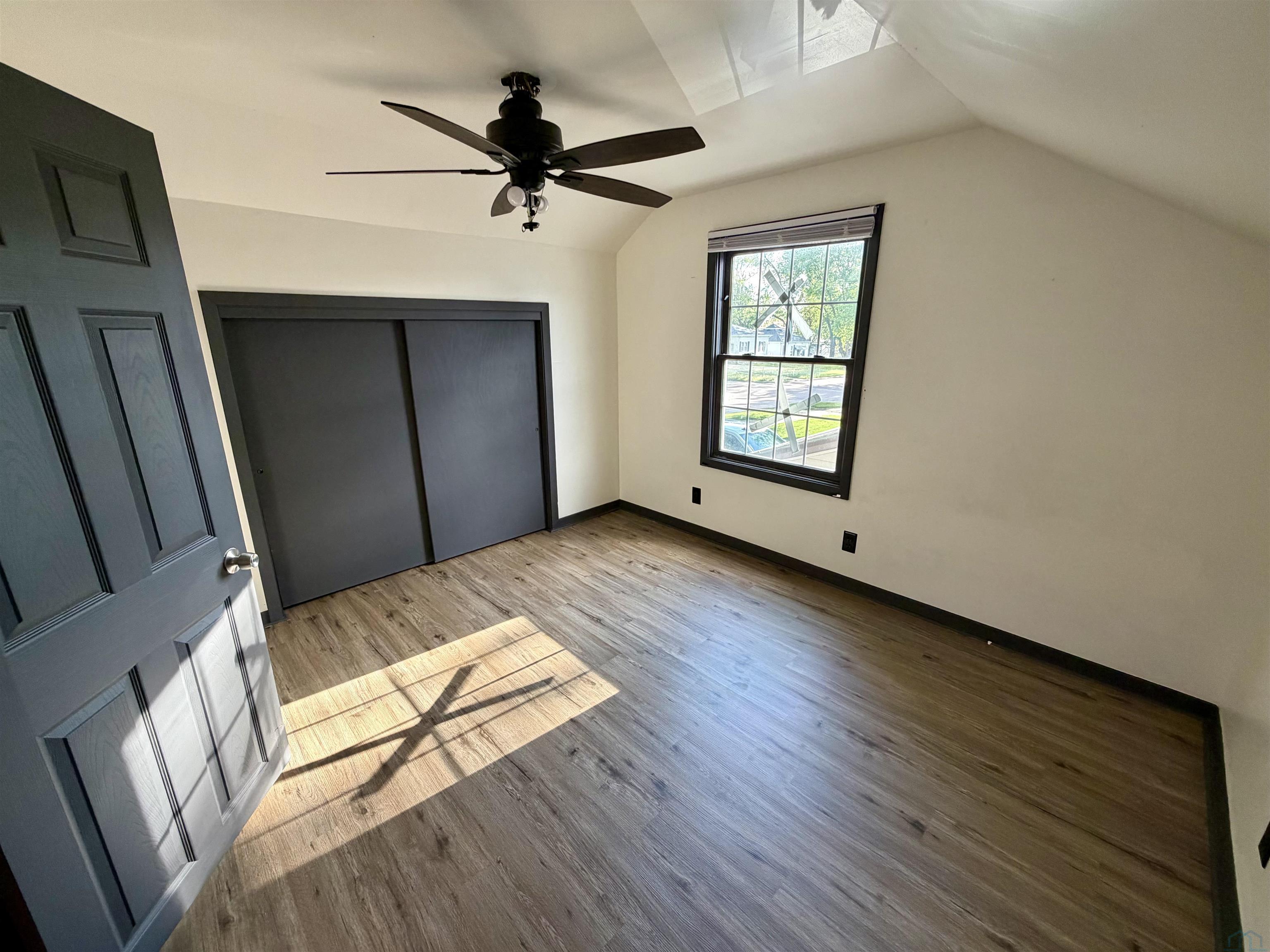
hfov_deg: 102.1
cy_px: 476
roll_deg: -0.3
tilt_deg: -15.8
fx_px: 514
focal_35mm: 14
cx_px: 635
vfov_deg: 85.7
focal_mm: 2.22
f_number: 2.2
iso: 200
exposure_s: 1/121
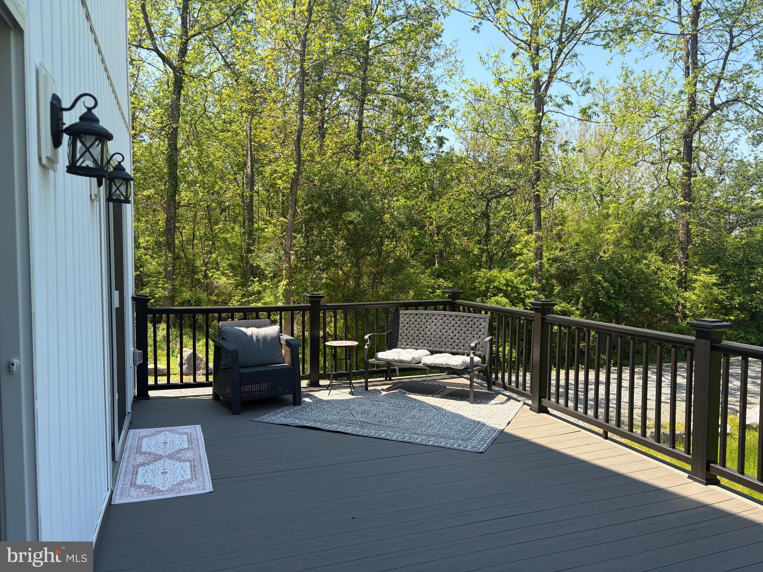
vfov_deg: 53.1
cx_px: 382
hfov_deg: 67.3
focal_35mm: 26
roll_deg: +0.1
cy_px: 286
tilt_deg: -2.1
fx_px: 573
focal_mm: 5.96
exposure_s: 1/1155
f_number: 1.6
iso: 50
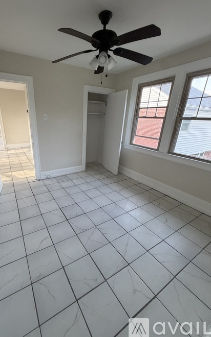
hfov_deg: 73.9
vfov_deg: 101.5
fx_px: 138
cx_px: 83
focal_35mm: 15
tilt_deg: -17.7
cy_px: 168
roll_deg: -3.1
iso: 250
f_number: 2.2
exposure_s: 1/121
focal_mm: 2.22
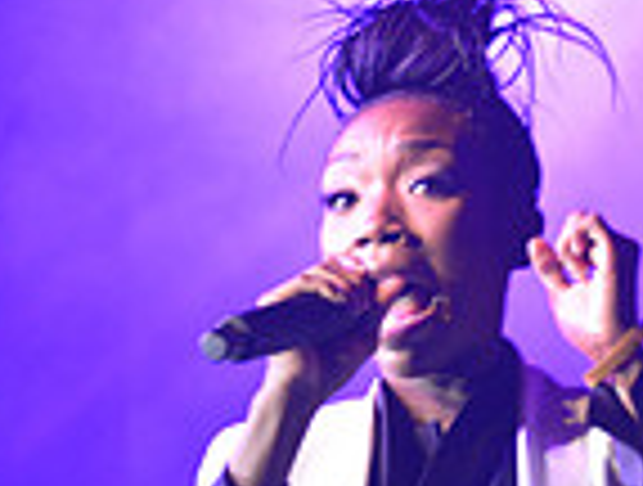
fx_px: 5791
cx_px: 85
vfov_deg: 4.8
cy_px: 659
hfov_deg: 6.3
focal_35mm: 311
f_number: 5
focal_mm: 80
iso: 1000
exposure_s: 1/125
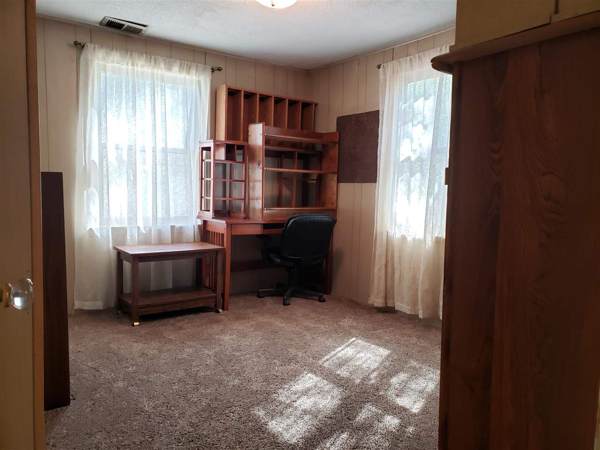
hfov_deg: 67.3
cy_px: 225
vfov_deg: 53.1
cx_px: 300
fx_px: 451
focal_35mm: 26
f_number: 2.4
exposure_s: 1/30
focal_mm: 4.3
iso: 250
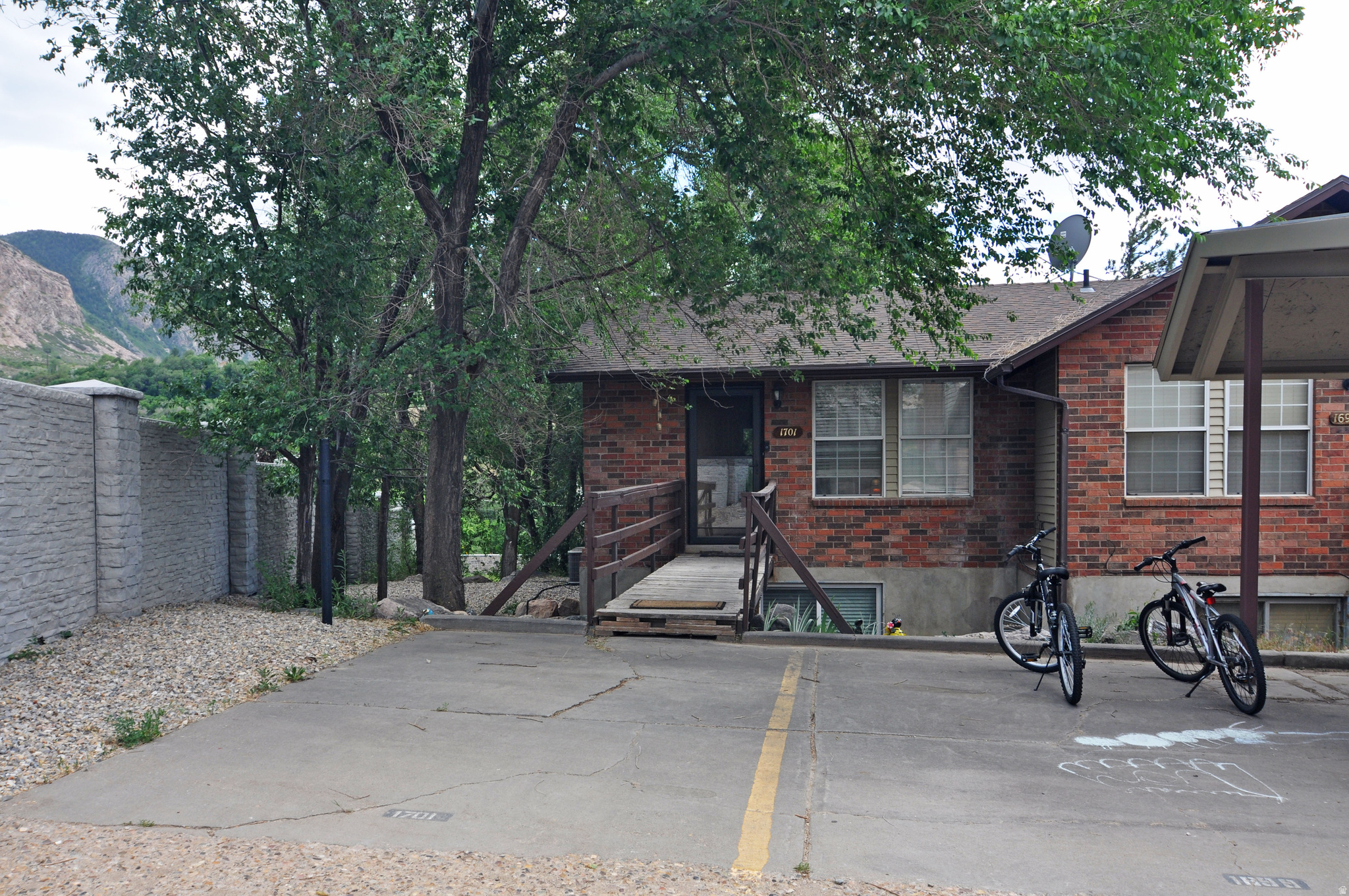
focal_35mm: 30
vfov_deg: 43.5
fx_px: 1123
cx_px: 674
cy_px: 448
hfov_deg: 62.0
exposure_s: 1/200
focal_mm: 20
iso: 200
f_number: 7.1
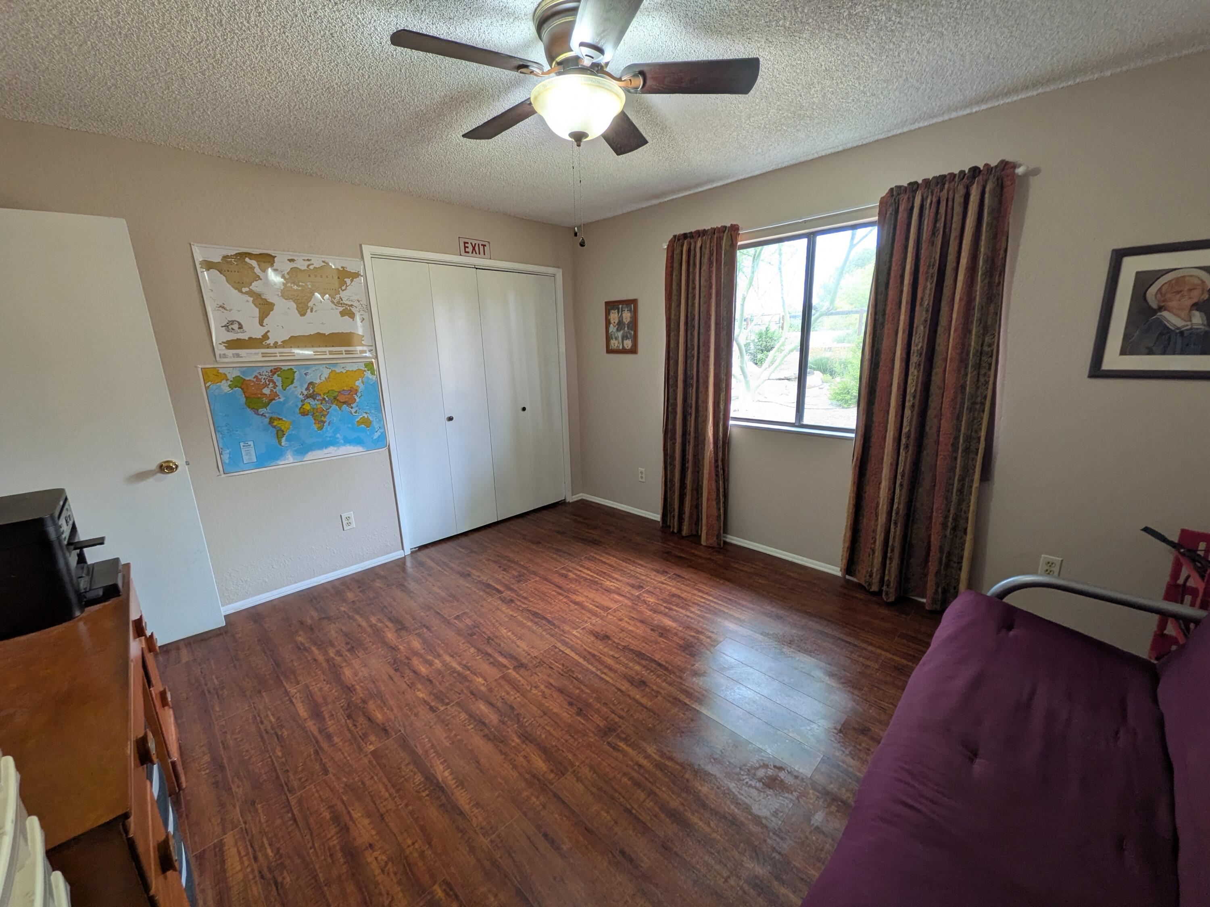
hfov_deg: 102.1
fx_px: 489
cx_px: 605
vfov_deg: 85.7
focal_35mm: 14
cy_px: 454
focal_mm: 1.85
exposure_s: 1/34.6
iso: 43
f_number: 2.2
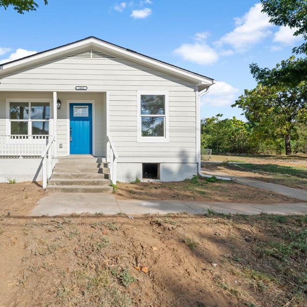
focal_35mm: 21
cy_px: 150
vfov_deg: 72.1
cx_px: 90
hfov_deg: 69.0
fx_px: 211
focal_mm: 16
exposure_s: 1/50
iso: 100
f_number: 11
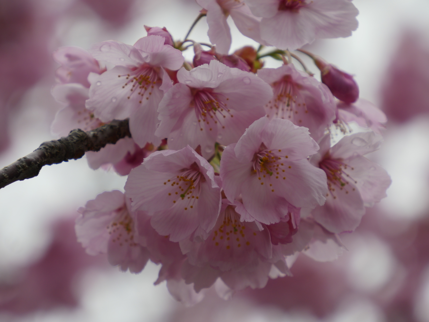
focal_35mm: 200
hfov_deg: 9.9
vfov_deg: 7.4
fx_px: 2479
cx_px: 214
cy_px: 161
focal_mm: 100
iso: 200
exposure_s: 1/250
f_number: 6.2
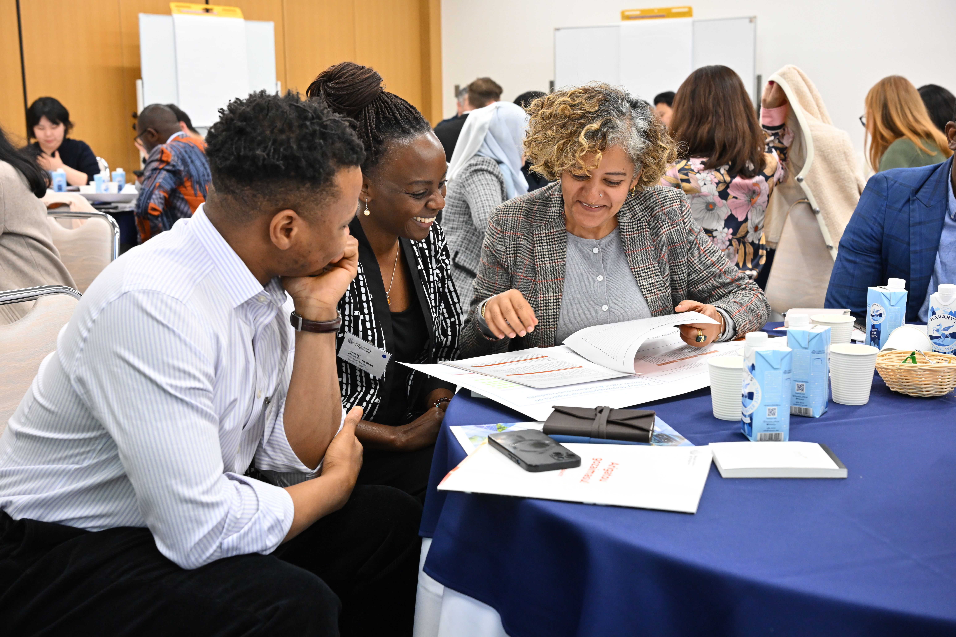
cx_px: 478
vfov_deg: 31.9
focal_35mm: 42
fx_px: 1115
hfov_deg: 46.4
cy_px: 318
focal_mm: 42
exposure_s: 1/160
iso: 2000
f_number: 5.6
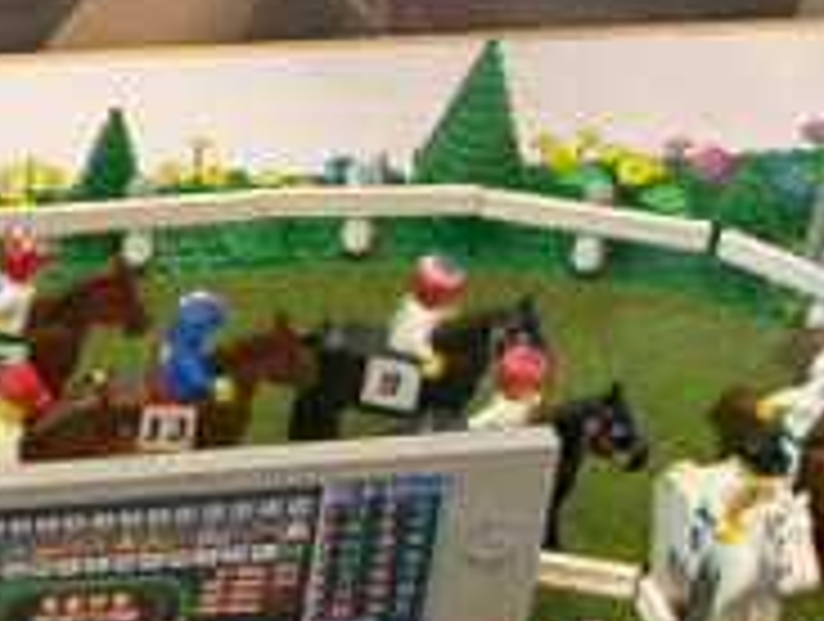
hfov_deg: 11.4
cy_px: 616
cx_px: 36
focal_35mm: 171
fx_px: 4079
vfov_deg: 8.7
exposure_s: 1/27.3
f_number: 3.2
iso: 175
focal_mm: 7.5
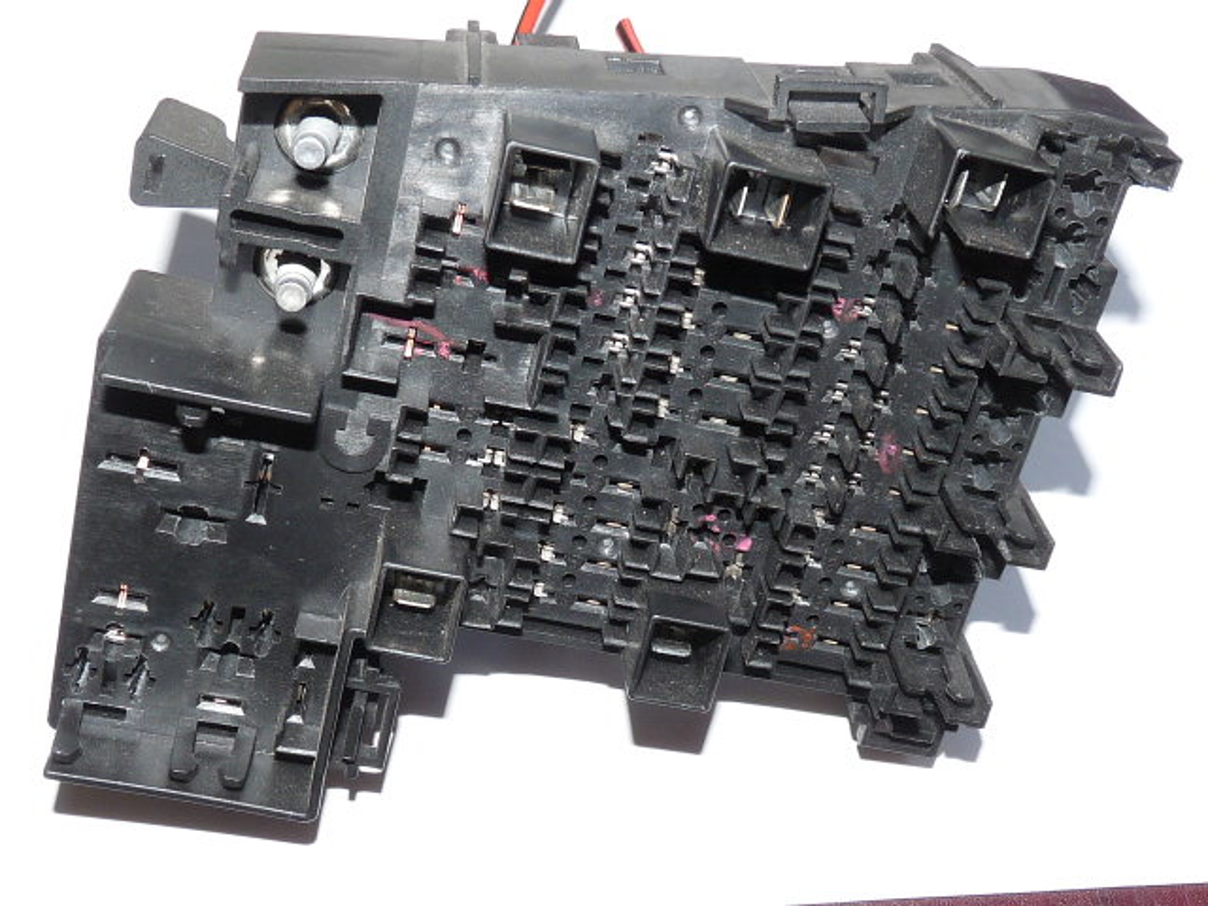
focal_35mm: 48
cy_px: 453
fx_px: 1675
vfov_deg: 30.3
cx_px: 604
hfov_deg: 39.7
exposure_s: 1/30
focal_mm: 4.8
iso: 100
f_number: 4
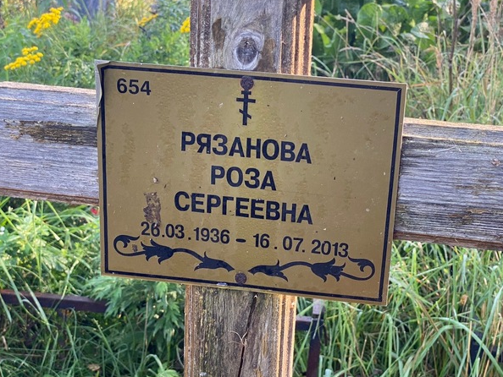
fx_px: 1018
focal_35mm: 70
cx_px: 252
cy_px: 214
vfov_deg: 21.0
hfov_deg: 27.8
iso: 50
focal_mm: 6
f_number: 2
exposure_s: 1/122
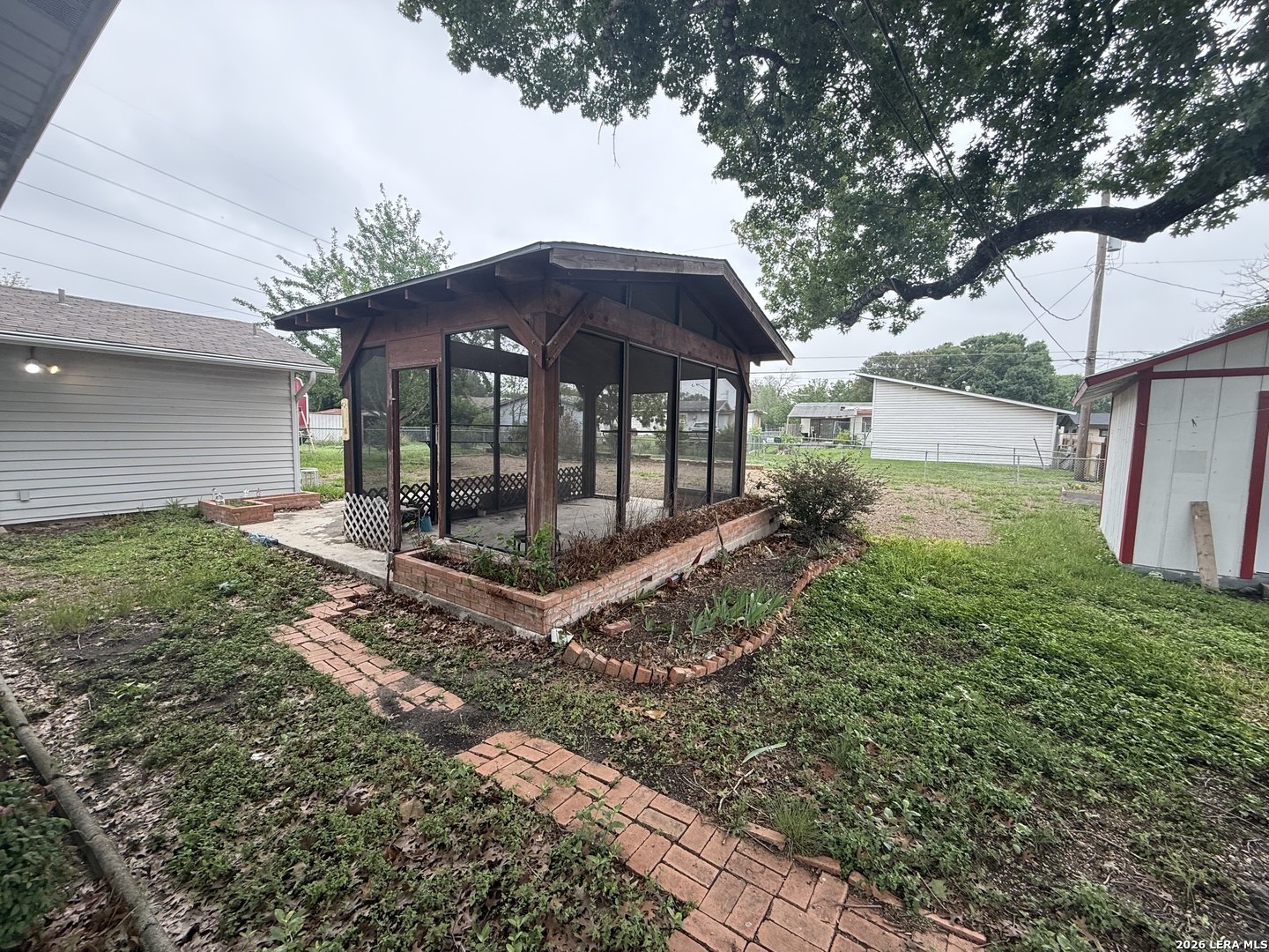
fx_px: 513
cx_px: 634
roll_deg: -0.5
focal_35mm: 14
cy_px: 476
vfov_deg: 85.7
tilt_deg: -4.2
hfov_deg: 102.1
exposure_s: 1/99
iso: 80
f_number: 2.2
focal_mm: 2.22
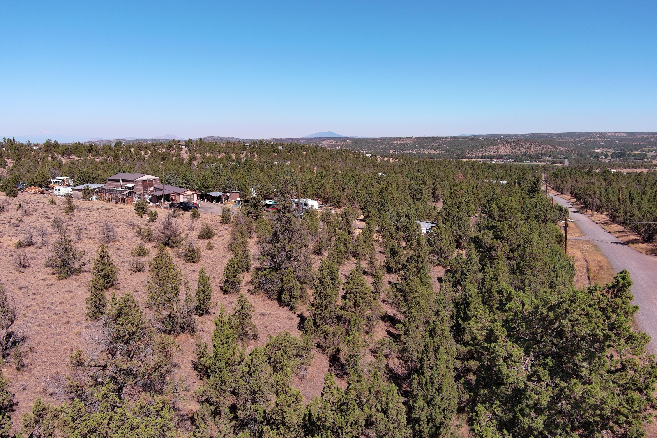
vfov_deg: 45.0
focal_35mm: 29
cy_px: 219
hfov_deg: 63.7
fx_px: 529
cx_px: 328
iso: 100
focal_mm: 10.57
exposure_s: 1/105
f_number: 2.8
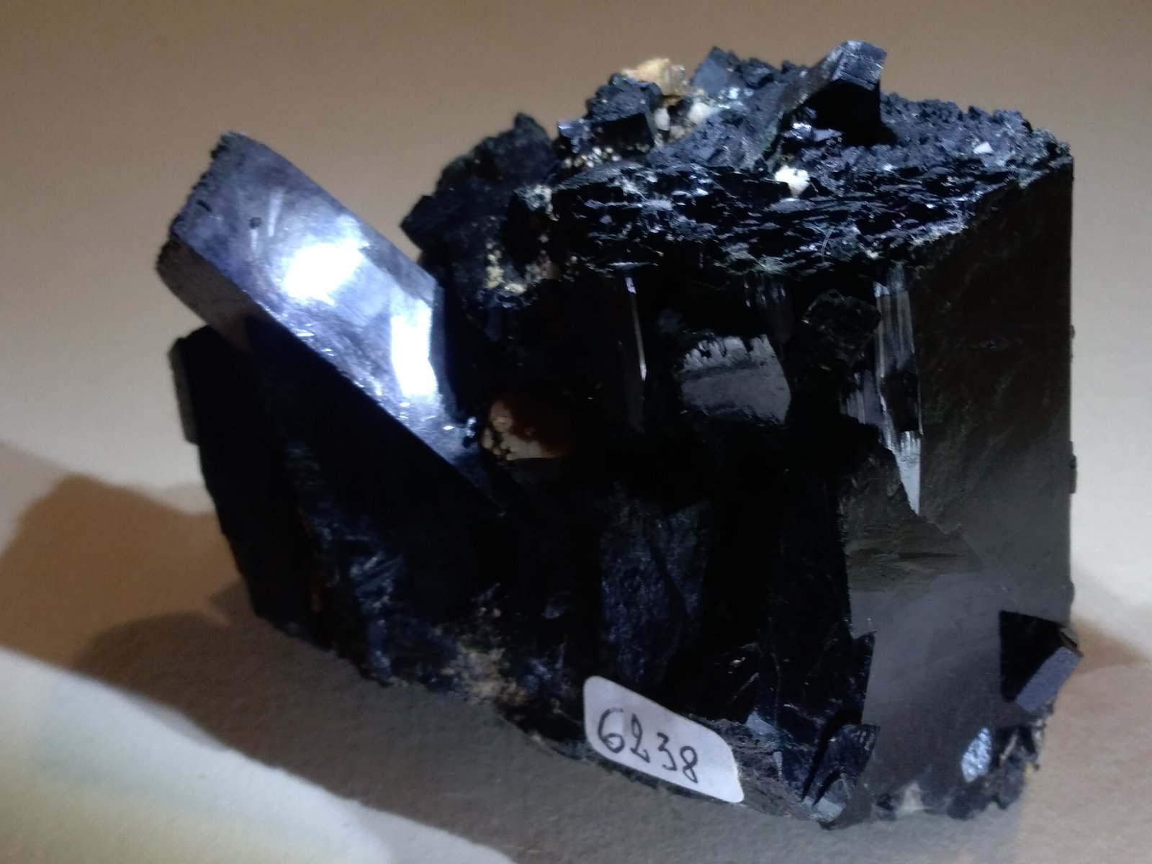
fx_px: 865
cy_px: 432
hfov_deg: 67.3
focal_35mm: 26
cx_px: 576
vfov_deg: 53.1
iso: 186
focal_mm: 3.54
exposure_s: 1/30
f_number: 2
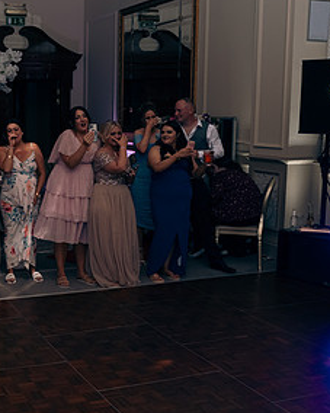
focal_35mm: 46
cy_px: 190
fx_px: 562
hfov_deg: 29.6
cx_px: -31
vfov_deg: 40.3
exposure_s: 1/160
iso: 640
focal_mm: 24
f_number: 3.5
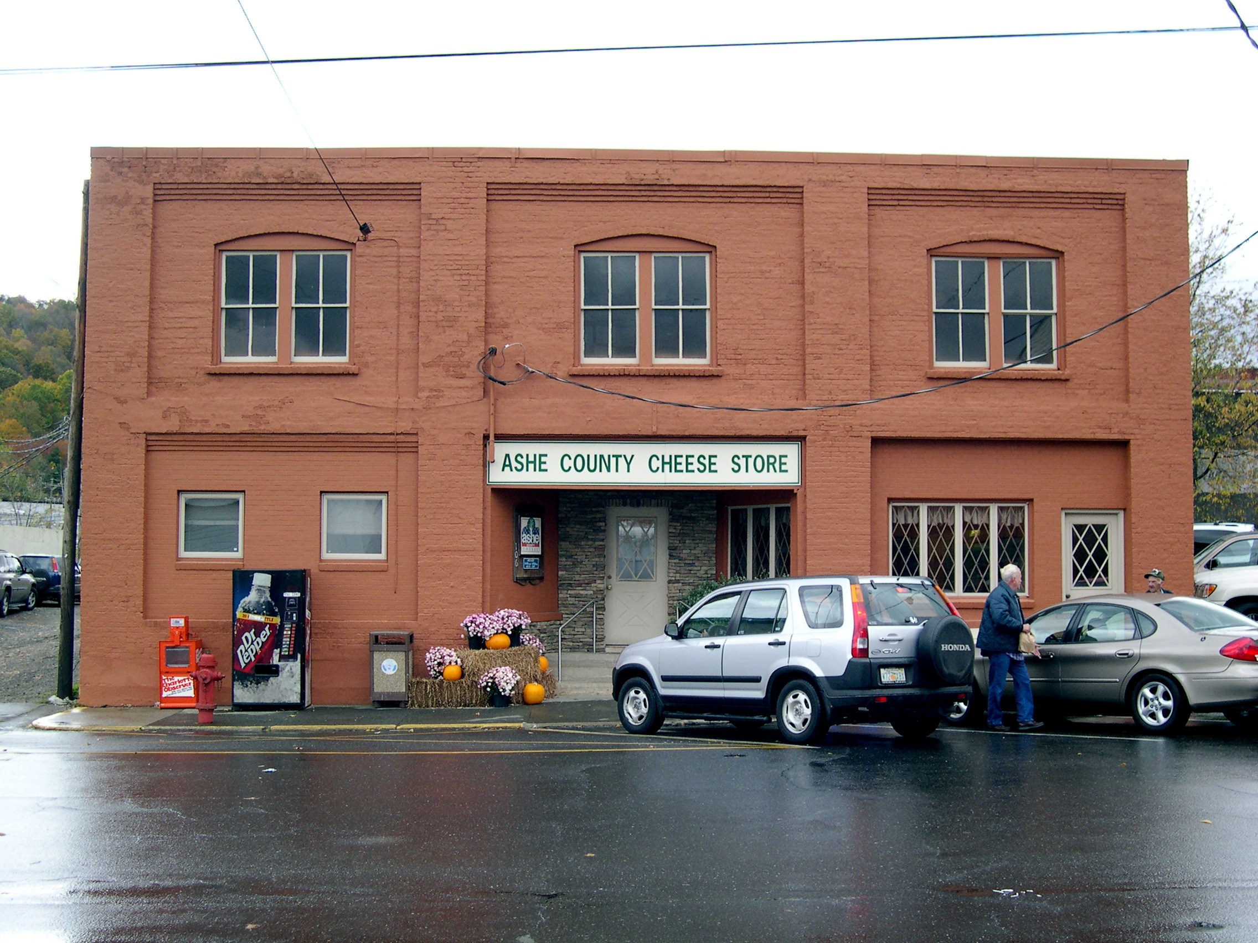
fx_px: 1526
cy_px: 472
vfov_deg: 34.3
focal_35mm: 42
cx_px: 629
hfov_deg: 44.8
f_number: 2.9
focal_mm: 9
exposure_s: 1/299
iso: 100
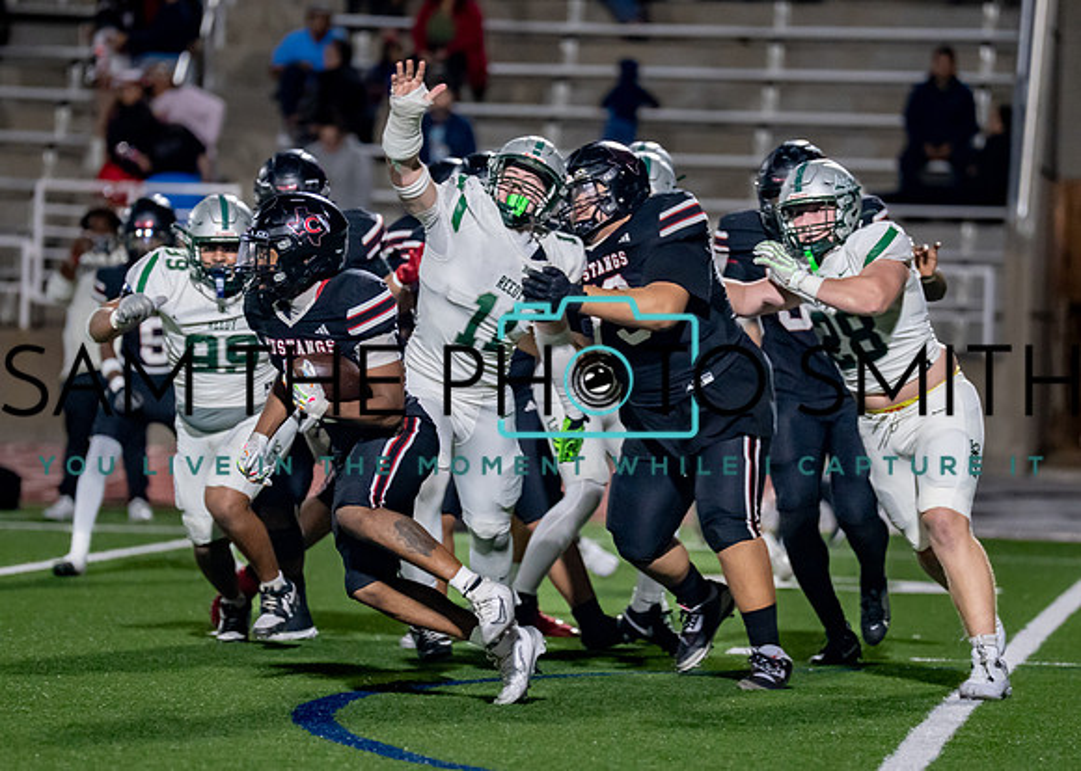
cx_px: 537
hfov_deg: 6.2
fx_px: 10003
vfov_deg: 4.4
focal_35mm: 326
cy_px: 368
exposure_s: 1/1250
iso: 3200
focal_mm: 200
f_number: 2.8
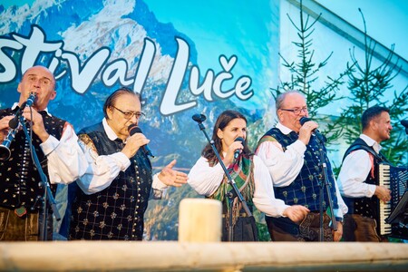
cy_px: 136
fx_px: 793
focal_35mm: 70
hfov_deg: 28.8
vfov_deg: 19.5
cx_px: 204
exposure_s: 1/50
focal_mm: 70
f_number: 4.5
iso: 800
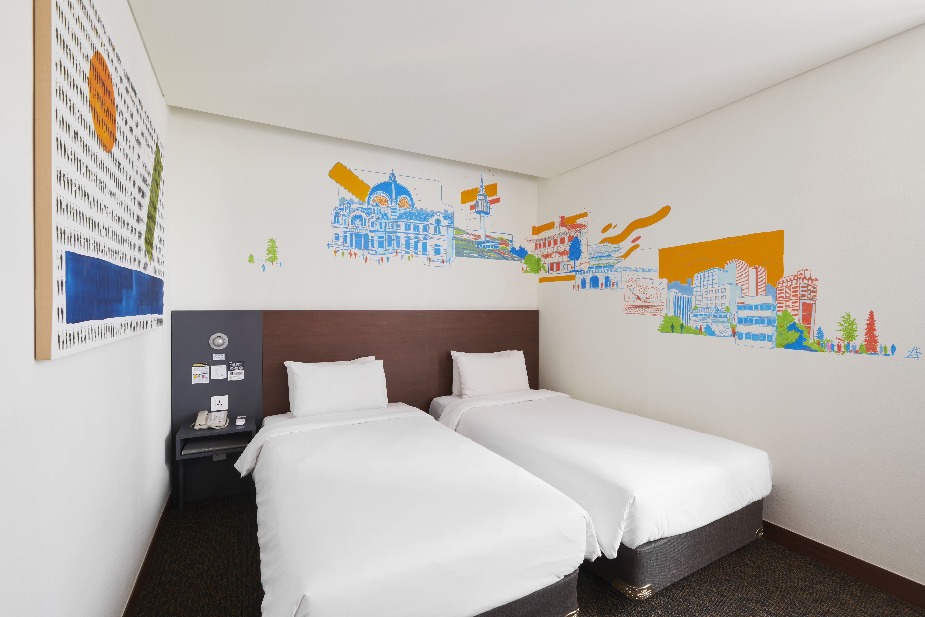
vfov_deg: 73.7
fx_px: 411
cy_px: 308
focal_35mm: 16
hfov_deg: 96.7
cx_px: 462
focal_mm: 16
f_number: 16
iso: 100
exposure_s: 8
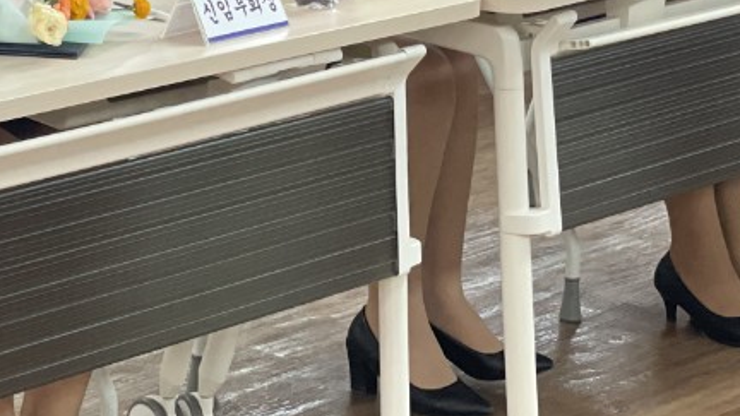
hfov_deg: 12.8
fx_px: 3296
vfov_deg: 7.2
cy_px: -122
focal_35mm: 168
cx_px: 233
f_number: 2
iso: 250
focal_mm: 6
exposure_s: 1/120
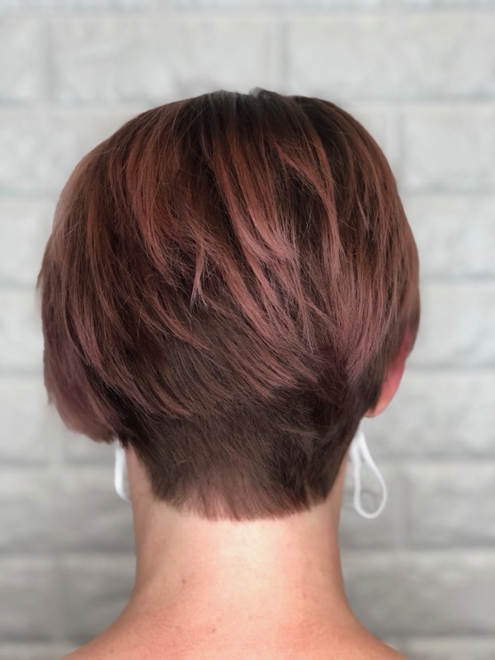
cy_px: 330
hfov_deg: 25.7
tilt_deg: -3.9
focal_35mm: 57
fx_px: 1087
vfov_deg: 33.8
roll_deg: +0.1
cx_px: 248
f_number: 2.8
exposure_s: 1/30
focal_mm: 6.6
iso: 40
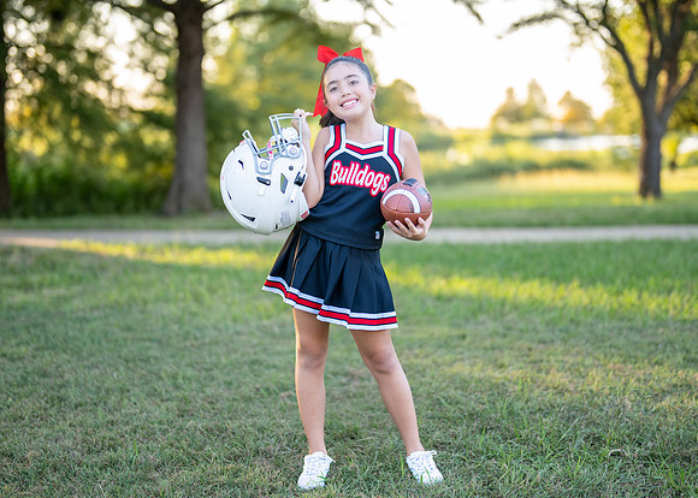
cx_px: 347
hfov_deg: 31.2
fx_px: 1248
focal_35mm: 63
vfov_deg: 22.6
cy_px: 218
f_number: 1.2
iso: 200
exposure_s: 1/1000
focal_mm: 50
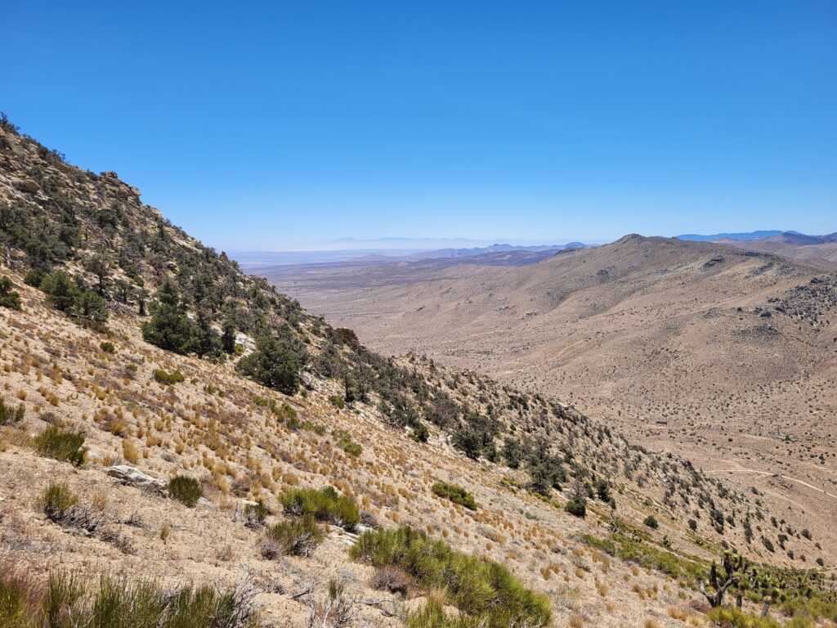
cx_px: 418
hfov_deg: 67.3
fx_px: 629
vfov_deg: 53.1
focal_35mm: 26
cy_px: 314
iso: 40
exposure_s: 1/2961
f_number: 1.8
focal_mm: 5.4
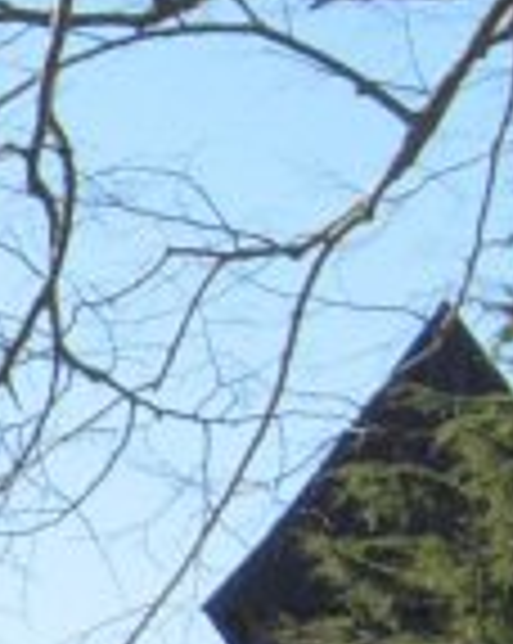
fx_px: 4203
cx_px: -1008
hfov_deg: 6.4
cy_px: 705
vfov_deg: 8.7
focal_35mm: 221
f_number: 5.4
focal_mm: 7.5
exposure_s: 1/228
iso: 50
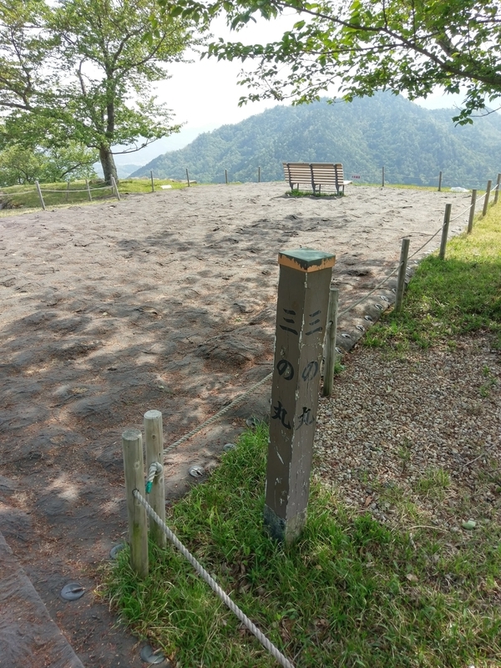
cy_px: 334
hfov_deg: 53.1
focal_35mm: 26
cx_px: 250
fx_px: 502
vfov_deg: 67.3
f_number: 1.8
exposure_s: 1/578
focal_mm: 4.58
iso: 100
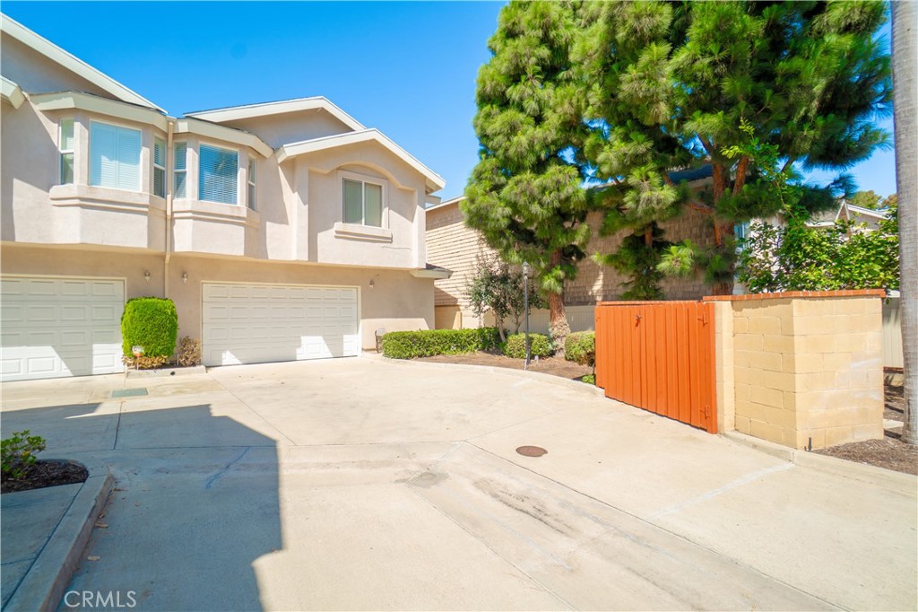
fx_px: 382
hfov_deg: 100.4
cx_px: 459
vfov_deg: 77.3
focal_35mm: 15
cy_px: 306
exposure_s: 1/160
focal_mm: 10
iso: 100
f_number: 7.1
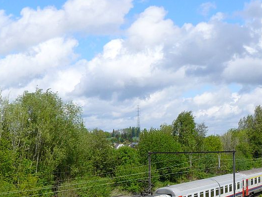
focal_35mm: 70
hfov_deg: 27.8
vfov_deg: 20.5
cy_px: 184
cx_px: 129
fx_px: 530
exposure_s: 1/500
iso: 100
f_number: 5.6
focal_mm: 6
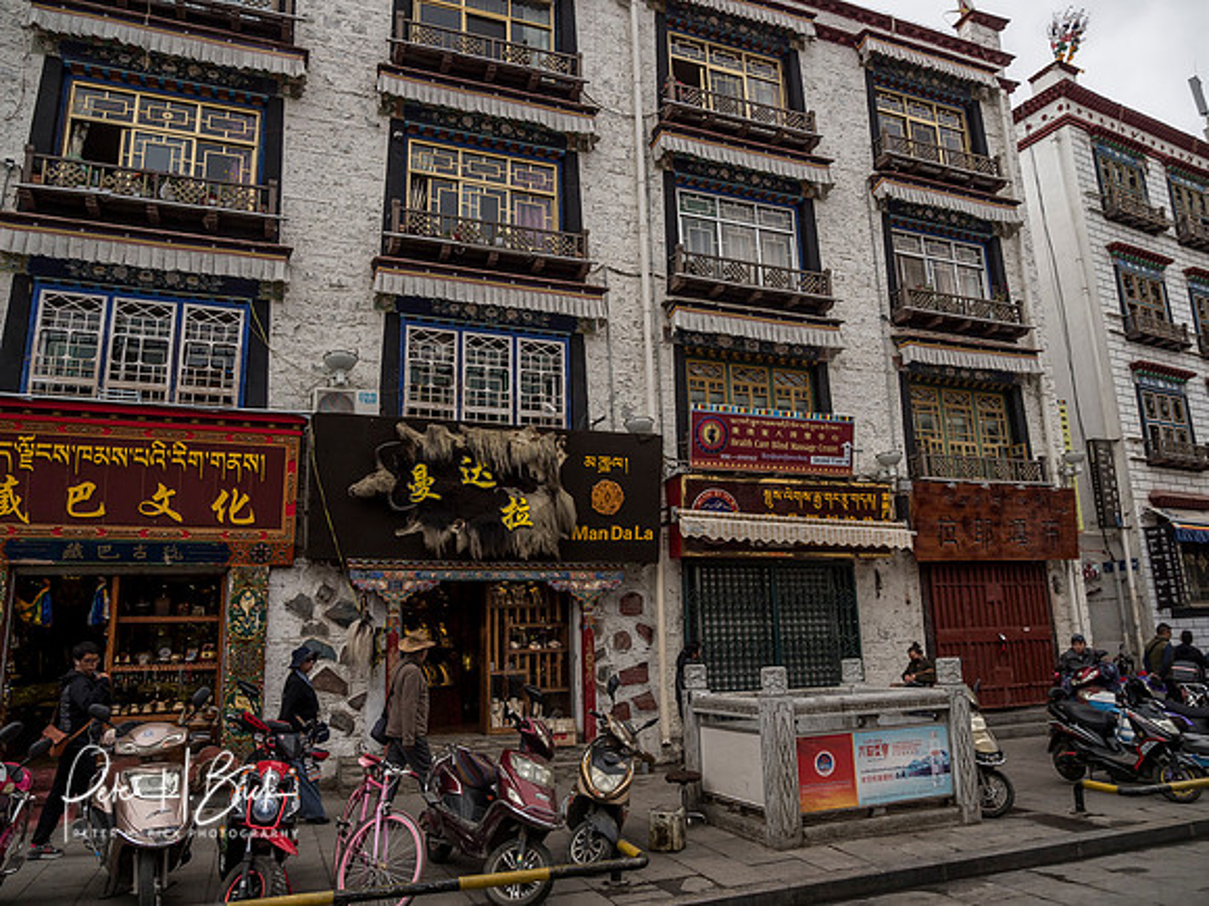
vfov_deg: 56.8
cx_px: 604
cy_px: 453
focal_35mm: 24
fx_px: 838
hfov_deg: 71.6
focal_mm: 12
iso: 400
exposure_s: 1/1000
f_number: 5
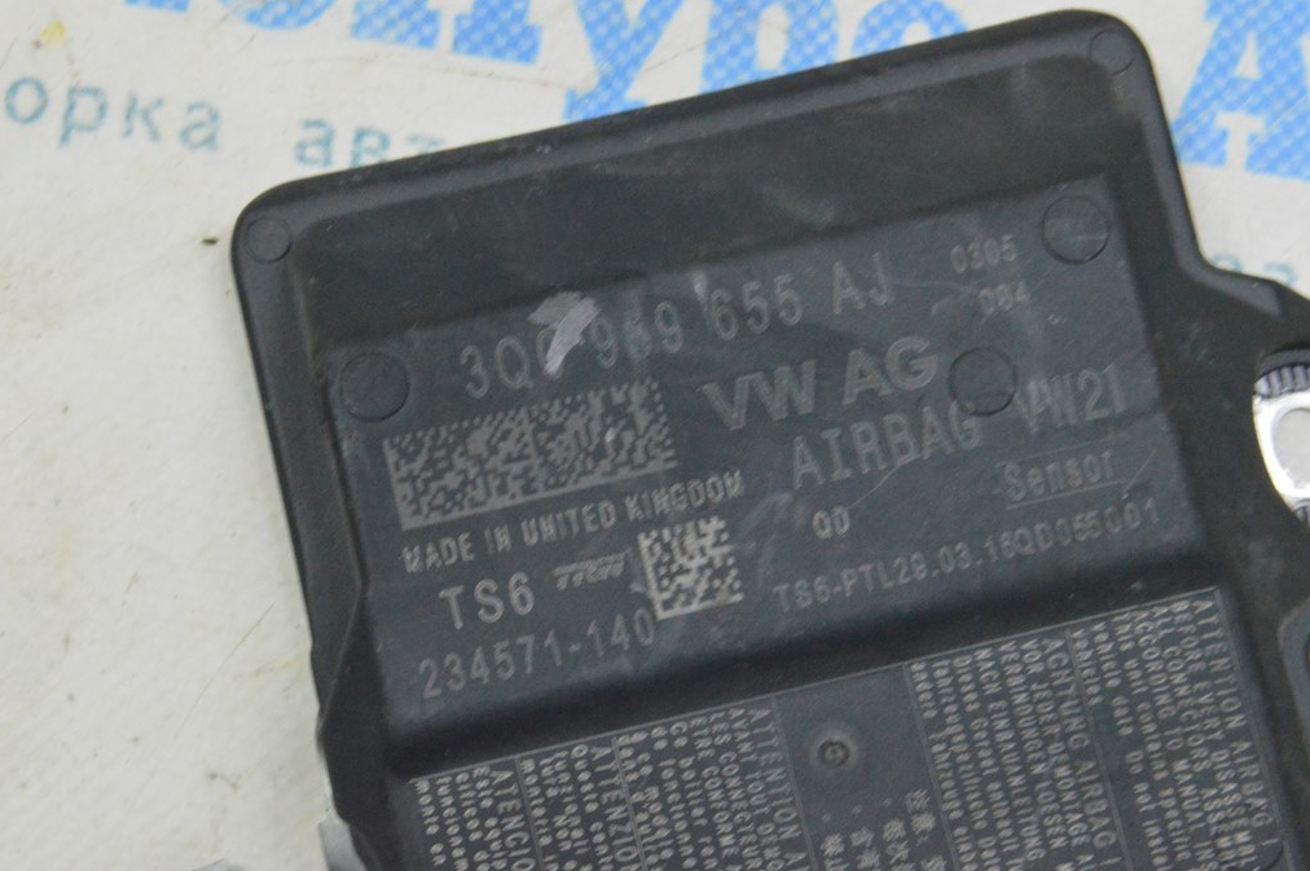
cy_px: 432
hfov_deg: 24.3
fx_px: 3036
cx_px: 660
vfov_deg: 16.3
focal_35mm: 84
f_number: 20
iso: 6400
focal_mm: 55
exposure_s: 1/15
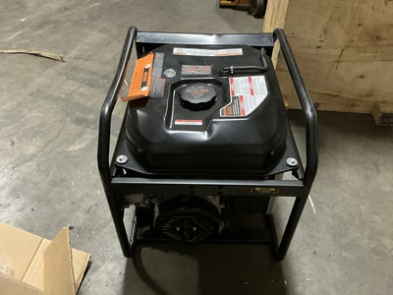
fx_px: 318
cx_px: 196
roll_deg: -3.2
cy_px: 148
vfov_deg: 49.7
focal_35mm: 28
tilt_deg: -42.2
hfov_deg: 63.4
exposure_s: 1/30
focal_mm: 3
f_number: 1.8
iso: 500
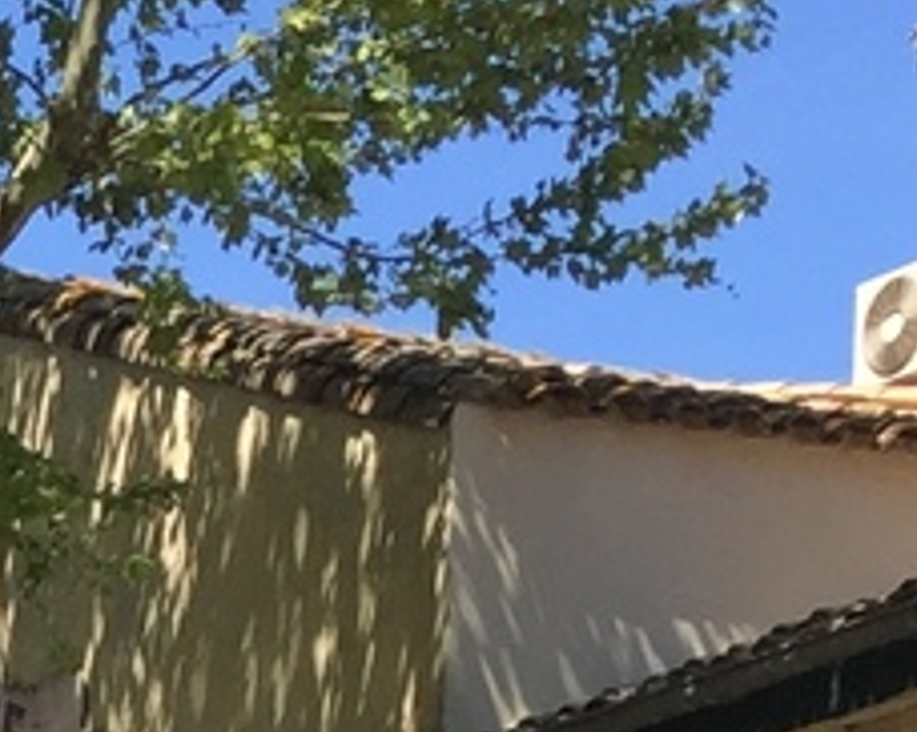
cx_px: -949
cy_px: 2200
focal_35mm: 199
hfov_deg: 9.1
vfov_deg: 7.0
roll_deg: -1.3
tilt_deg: -3.6
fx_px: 5396
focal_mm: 4.15
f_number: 2.2
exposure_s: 1/989
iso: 32
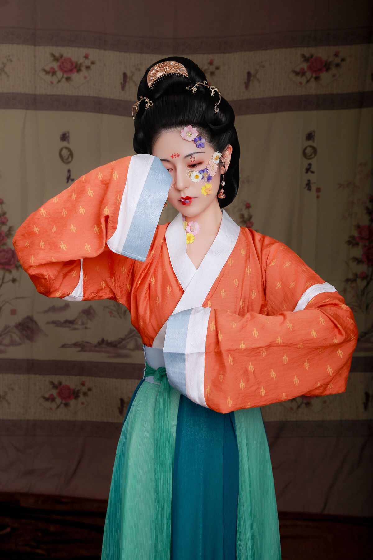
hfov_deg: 27.5
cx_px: 186
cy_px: 280
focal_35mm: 49
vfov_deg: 40.3
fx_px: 761
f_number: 6.3
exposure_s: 1/160
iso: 100
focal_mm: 50
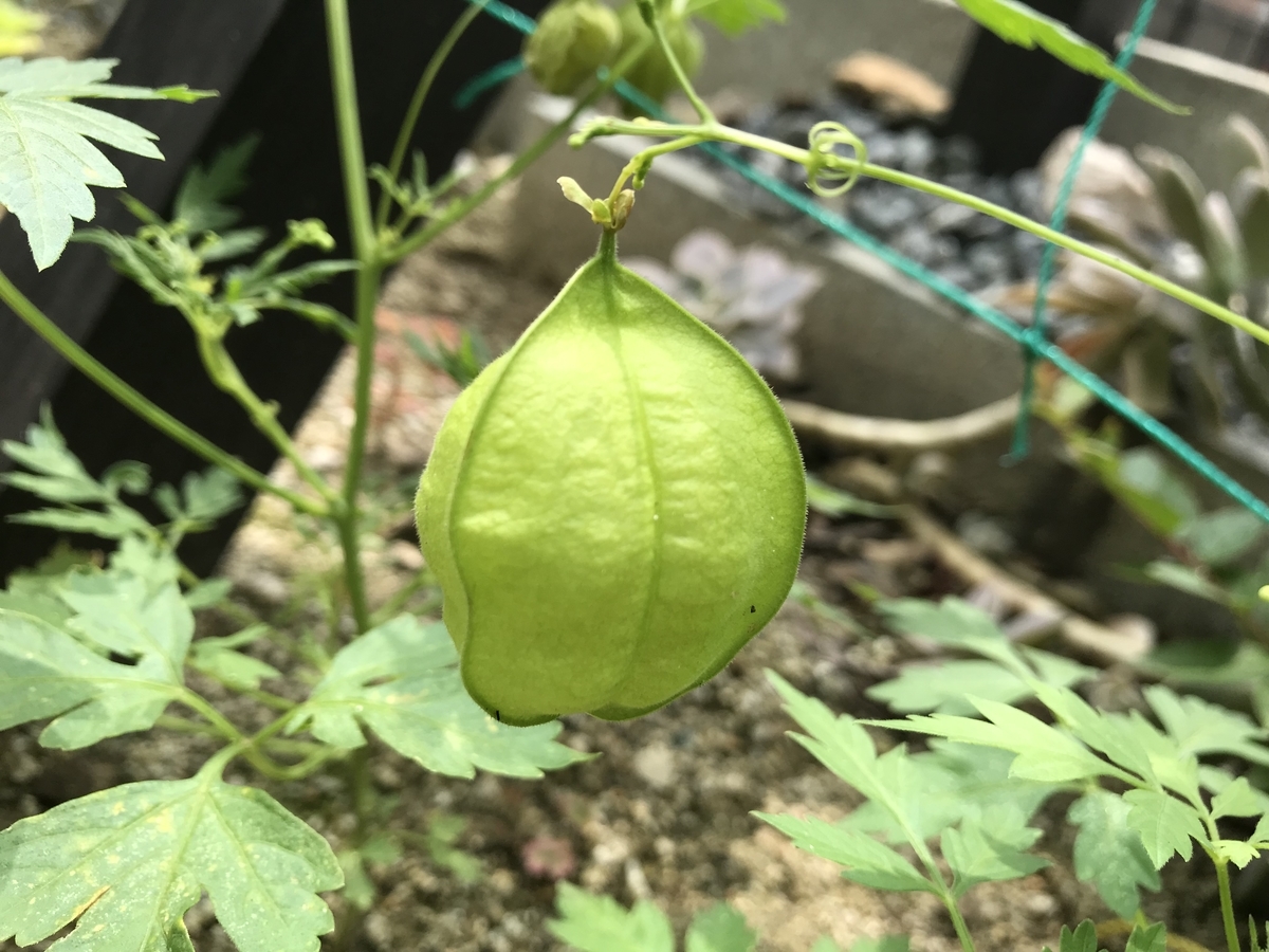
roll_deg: -15.3
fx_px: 1026
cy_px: 476
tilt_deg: -27.7
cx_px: 634
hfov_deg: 63.4
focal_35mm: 28
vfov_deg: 49.7
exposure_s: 1/863
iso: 20
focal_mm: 3.99
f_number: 1.8
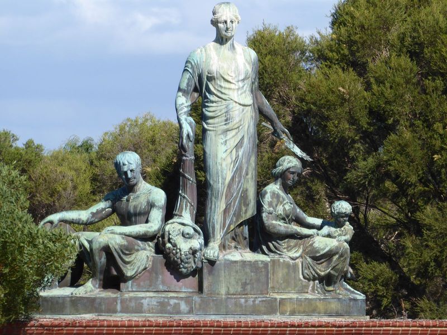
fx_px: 6676
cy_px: 168
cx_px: 224
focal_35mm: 517
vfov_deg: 2.9
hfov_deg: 3.8
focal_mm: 83.4
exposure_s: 1/320
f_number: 6
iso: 80
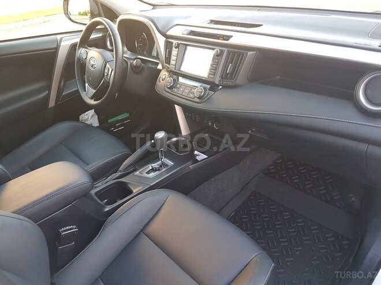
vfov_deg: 53.1
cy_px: 142
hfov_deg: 67.3
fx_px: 286
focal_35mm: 26
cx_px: 190
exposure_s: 1/50
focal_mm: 4.2
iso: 125
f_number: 1.7
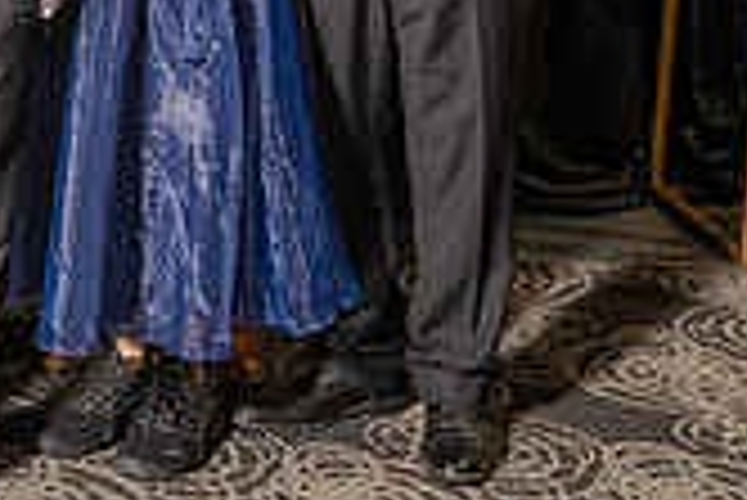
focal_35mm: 119
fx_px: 2471
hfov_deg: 16.3
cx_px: -230
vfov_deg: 11.3
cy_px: -145
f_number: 4
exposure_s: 1/200
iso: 800
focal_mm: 29
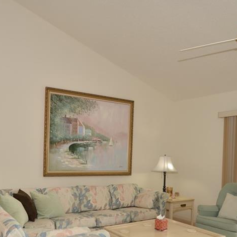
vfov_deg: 45.6
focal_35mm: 36
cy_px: 152
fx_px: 278
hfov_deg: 46.1
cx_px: 114
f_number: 4
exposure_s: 1/60
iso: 100
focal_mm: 13
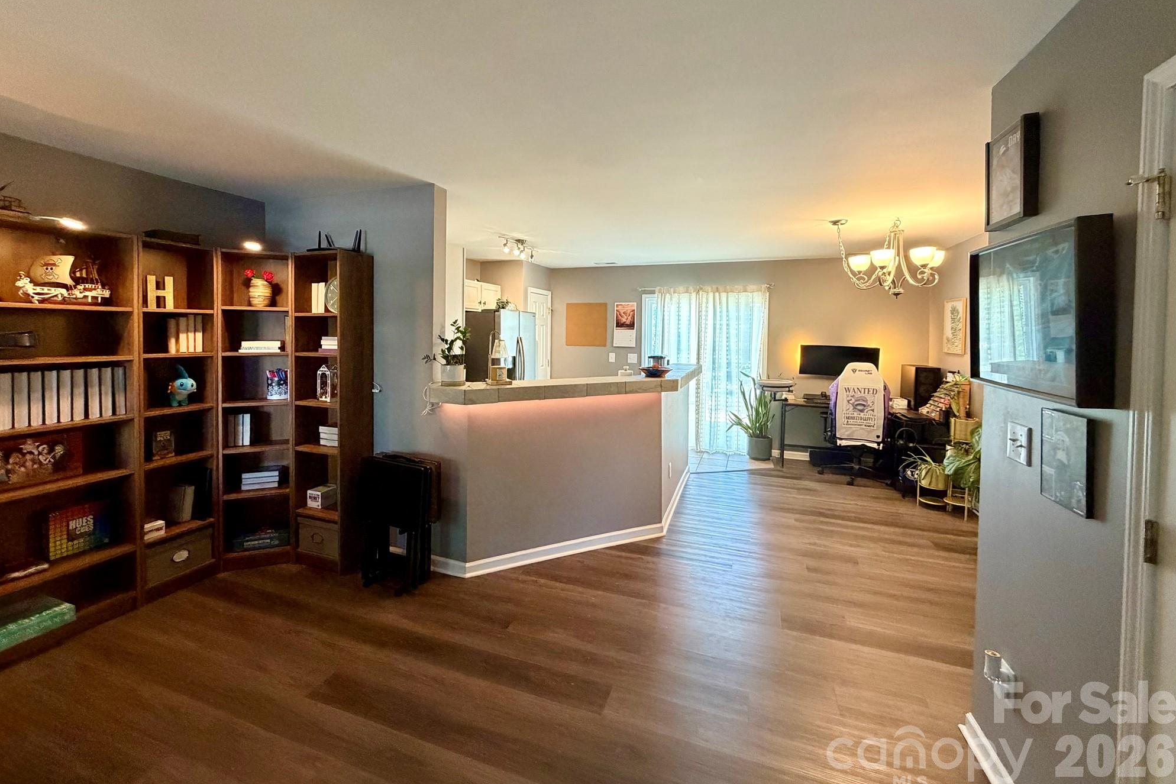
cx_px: 577
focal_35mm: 15
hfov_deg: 100.4
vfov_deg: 77.0
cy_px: 344
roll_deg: -0.8
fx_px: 490
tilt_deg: -2.0
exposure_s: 1/60
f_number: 2.2
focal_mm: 2.22
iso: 500
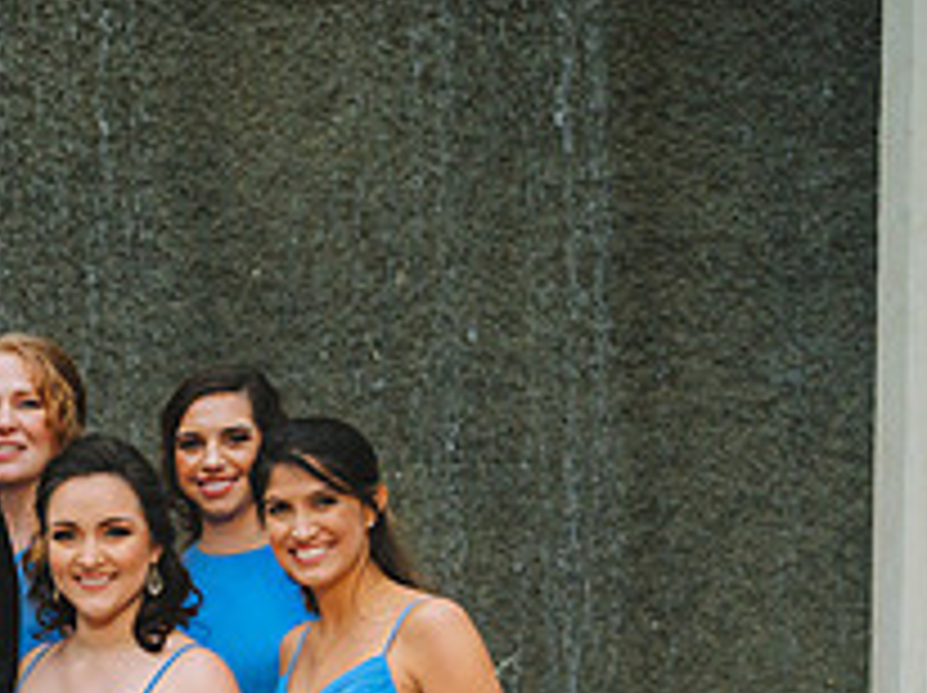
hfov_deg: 20.1
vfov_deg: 15.4
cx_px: -171
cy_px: 855
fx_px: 2461
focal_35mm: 92
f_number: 3.5
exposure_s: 1/250
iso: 1000
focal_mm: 34
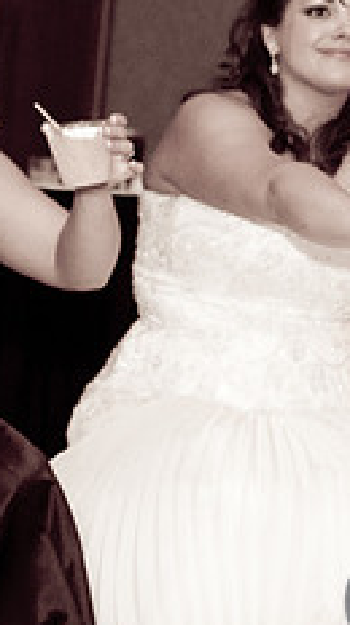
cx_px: -30
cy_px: 214
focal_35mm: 157
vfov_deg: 13.7
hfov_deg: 7.7
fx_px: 2598
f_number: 2.8
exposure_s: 1/60
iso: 1600
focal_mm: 40
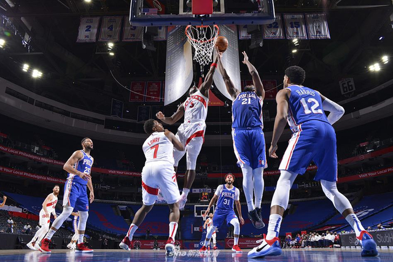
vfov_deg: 46.4
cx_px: 196
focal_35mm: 28
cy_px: 131
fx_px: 306
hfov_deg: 65.5
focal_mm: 28
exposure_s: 1/250
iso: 400
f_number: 8
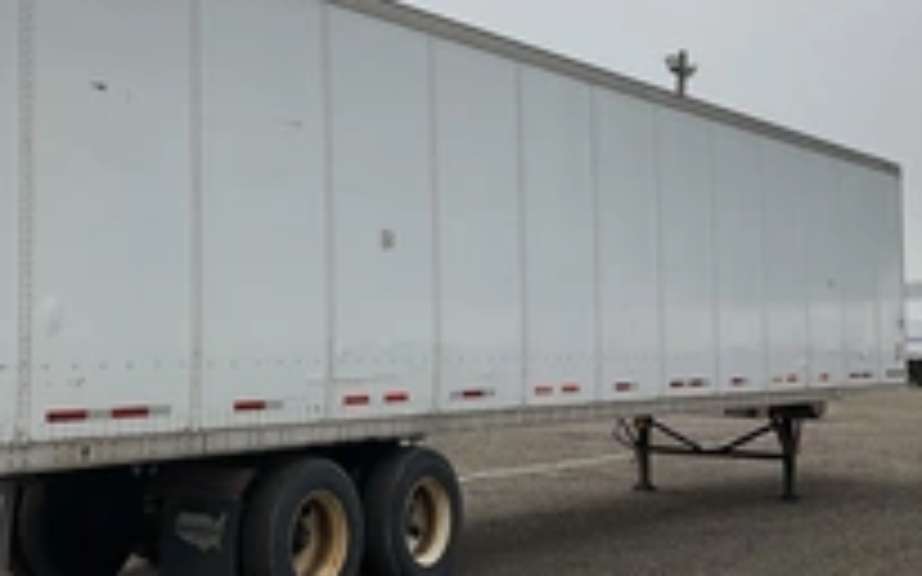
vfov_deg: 21.6
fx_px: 1507
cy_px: 220
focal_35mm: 60
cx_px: 306
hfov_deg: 33.7
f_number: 1.8
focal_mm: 3
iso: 25
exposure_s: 1/2427
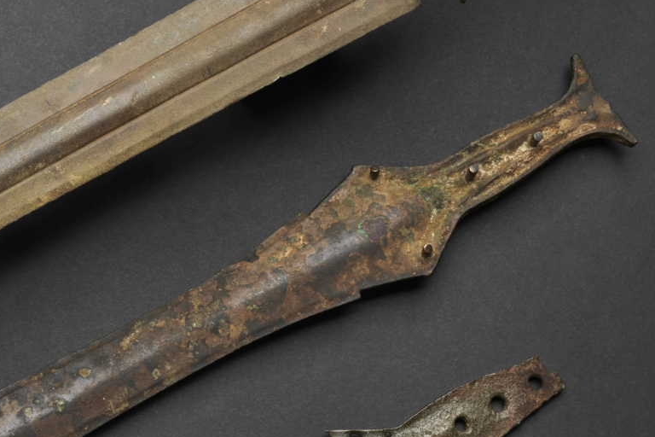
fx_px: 3639
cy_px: 337
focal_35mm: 200
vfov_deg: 6.9
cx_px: -313
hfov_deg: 10.0
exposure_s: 1/100
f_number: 14
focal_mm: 60
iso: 50
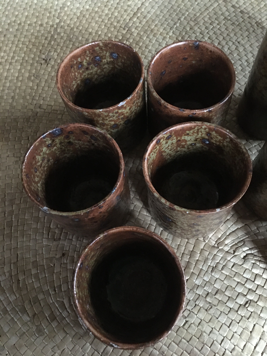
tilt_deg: -67.3
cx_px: 134
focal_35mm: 29
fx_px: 298
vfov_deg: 61.7
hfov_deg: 48.2
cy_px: 178
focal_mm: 4.15
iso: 800
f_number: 2.2
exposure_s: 1/17
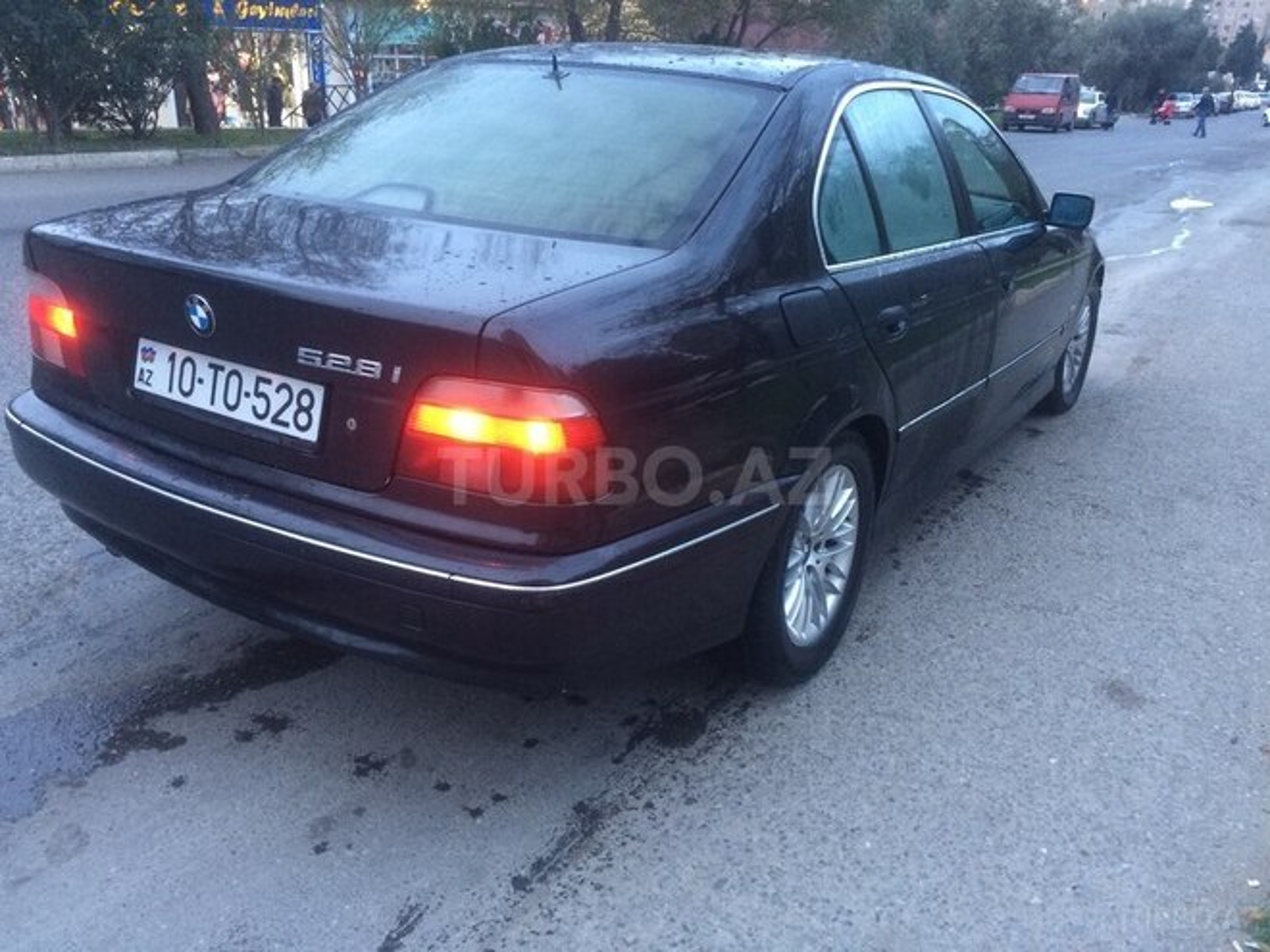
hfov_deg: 61.7
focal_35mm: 29
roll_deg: -2.6
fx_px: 1064
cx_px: 635
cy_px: 476
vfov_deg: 48.2
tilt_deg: -21.6
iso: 160
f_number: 2.2
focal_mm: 4.15
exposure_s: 1/33
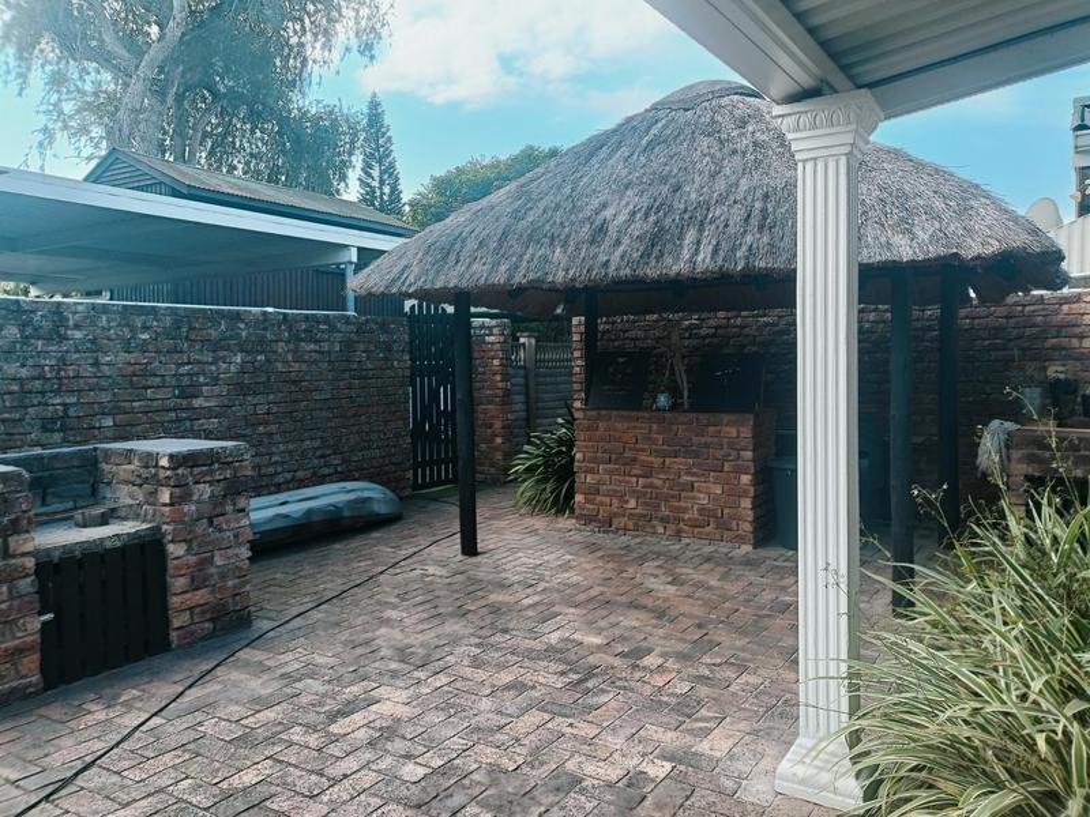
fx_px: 787
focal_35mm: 25
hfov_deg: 69.4
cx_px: 545
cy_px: 408
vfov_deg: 54.9
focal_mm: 4.7
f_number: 1.7
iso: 50
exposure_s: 1/148
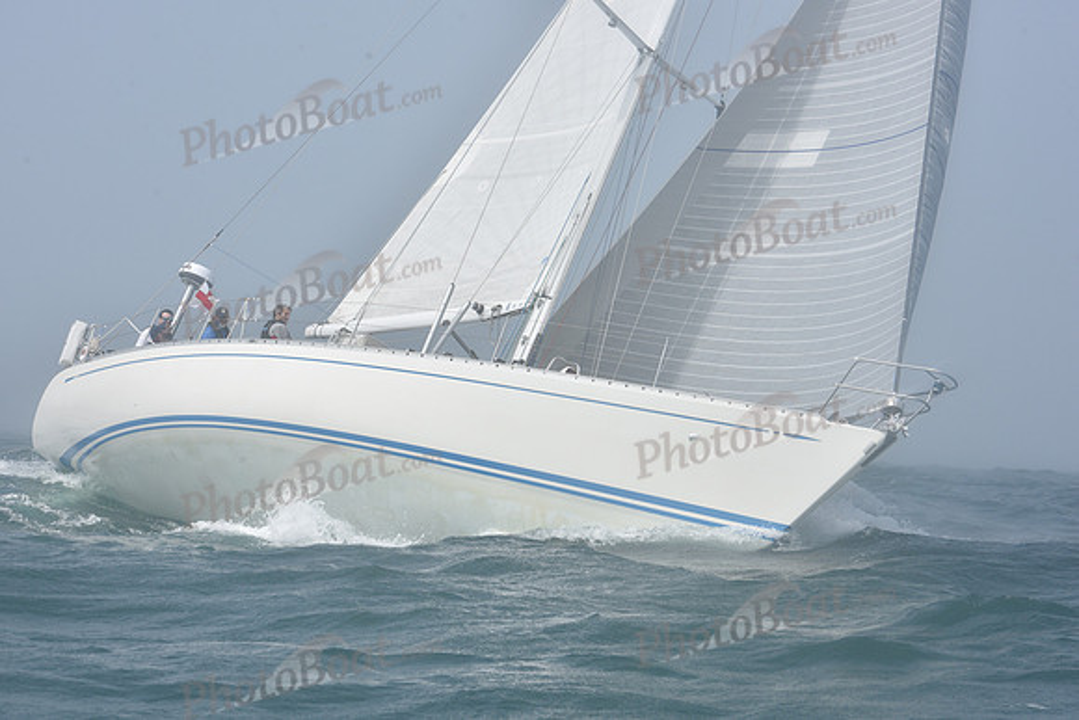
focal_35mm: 95
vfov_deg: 14.4
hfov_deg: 21.5
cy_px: 360
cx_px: 540
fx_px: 2848
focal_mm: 95
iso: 320
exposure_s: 1/800
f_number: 13
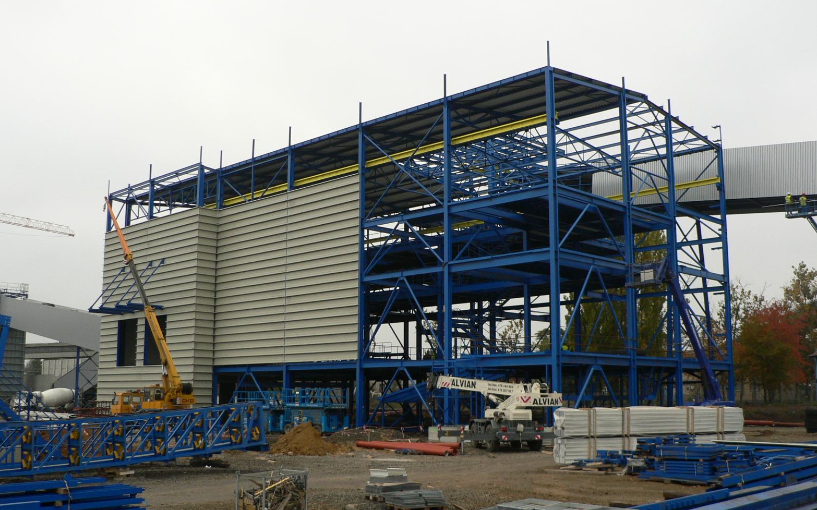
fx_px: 868
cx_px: 403
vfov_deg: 32.7
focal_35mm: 39
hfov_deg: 50.4
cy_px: 266
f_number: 2.8
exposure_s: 1/125
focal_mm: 6
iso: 100
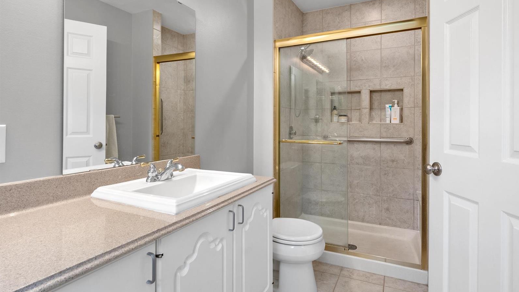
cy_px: 125
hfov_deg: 89.6
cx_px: 261
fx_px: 261
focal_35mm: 19
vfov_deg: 58.1
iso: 400
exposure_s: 1/8
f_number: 8
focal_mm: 9
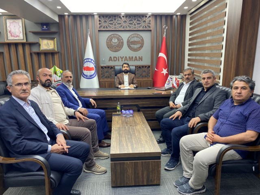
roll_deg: +0.1
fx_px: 195
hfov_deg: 67.3
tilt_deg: -14.5
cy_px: 98
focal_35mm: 26
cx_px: 130
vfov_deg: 53.1
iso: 125
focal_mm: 4.25
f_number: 1.8
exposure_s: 1/100
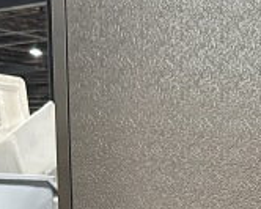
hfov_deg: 15.8
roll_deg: -5.0
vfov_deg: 12.1
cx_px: 346
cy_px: 406
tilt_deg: -10.5
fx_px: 889
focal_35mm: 115
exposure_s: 1/60
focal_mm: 6.86
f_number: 1.78
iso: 500
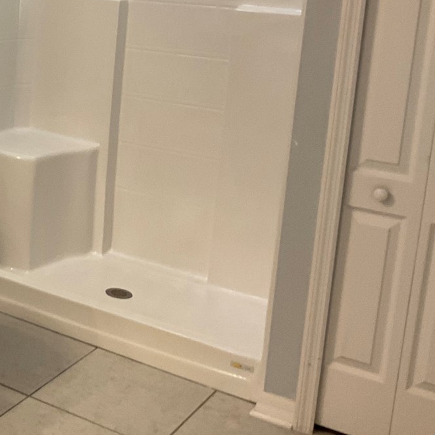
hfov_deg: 26.0
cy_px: 97
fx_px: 881
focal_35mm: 62
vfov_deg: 27.3
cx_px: -22
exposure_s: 1/60
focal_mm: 3
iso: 64
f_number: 1.8
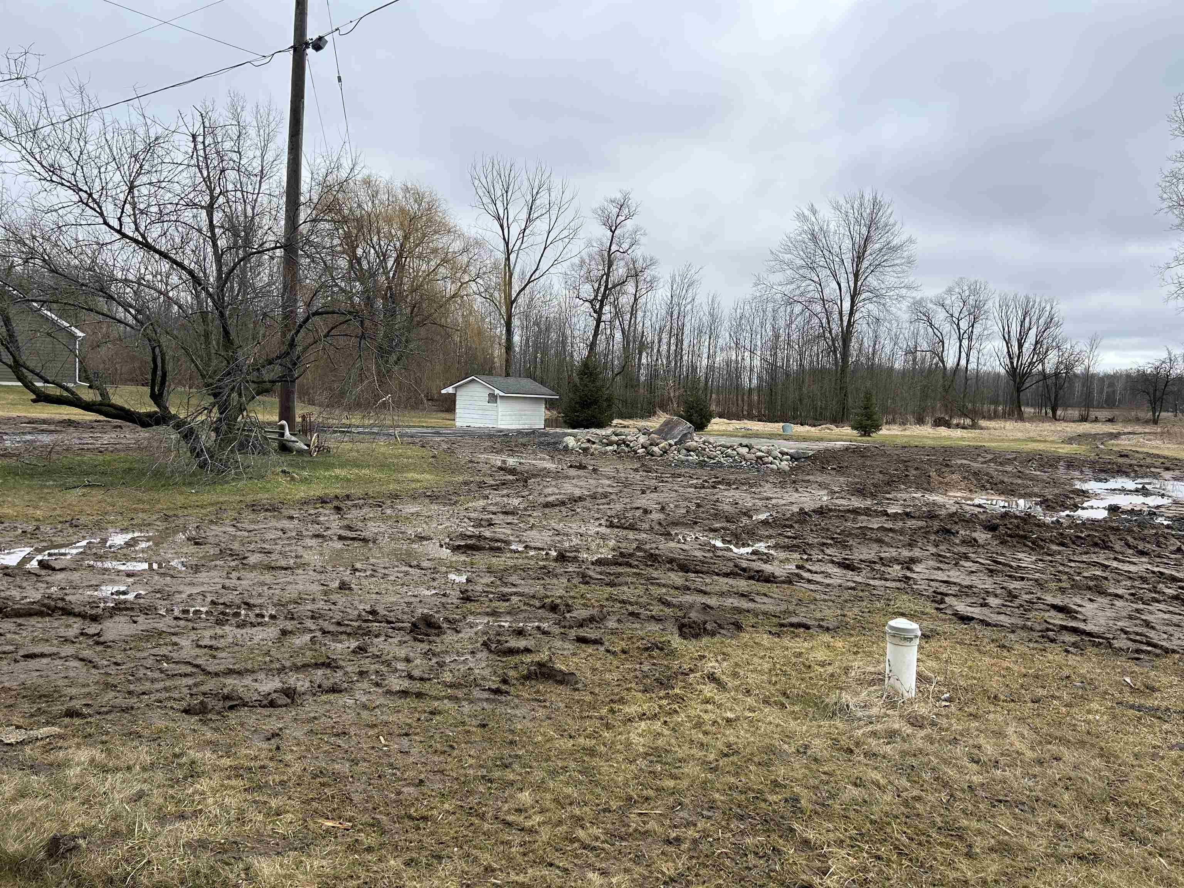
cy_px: 444
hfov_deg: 67.3
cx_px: 592
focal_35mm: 26
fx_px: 889
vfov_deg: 53.1
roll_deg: -2.9
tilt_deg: -2.0
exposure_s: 1/2165
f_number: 1.5
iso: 50
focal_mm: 5.7
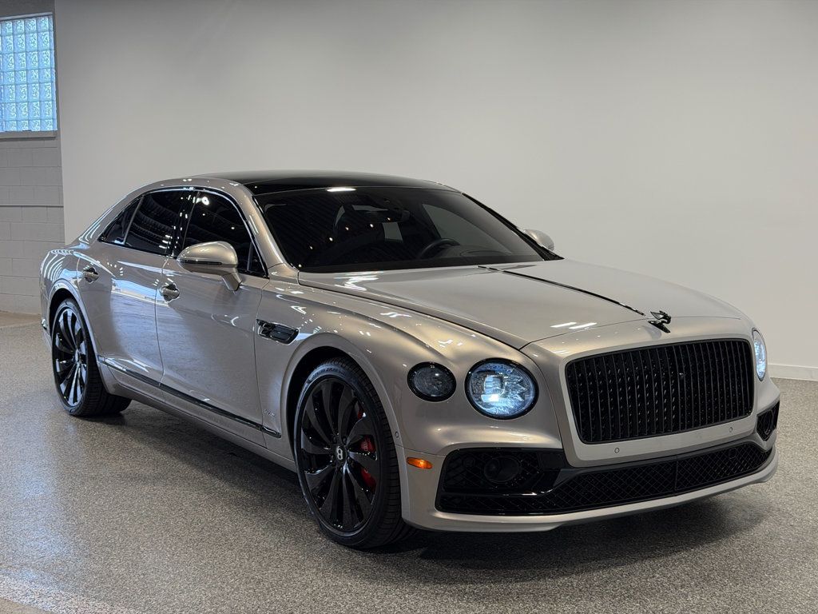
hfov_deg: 39.7
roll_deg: +0.8
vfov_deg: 30.3
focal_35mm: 48
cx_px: 409
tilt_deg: -6.6
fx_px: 1134
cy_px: 307
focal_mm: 6.76
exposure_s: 1/314
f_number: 1.78
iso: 64
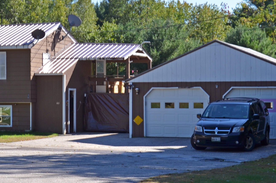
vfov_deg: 11.4
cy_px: 81
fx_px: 919
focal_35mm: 120
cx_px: 57
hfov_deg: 17.0
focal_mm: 35
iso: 160
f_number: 8
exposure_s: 1/250
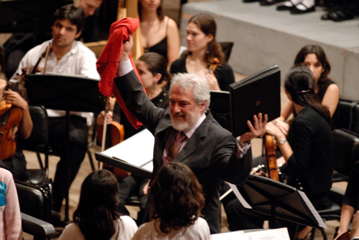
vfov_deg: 4.6
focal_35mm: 300
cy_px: 120
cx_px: 180
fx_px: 2995
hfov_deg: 6.9
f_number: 2.8
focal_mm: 200
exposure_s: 1/60
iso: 800
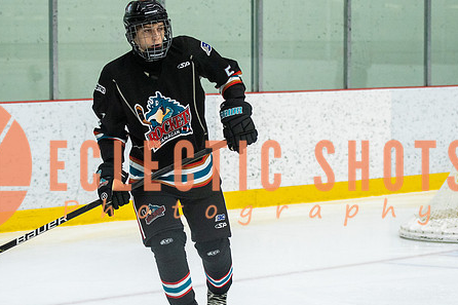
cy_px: 153
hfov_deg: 13.6
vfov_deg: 9.1
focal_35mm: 151
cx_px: 203
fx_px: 1920
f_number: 2.8
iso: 1600
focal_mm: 70
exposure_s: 1/640
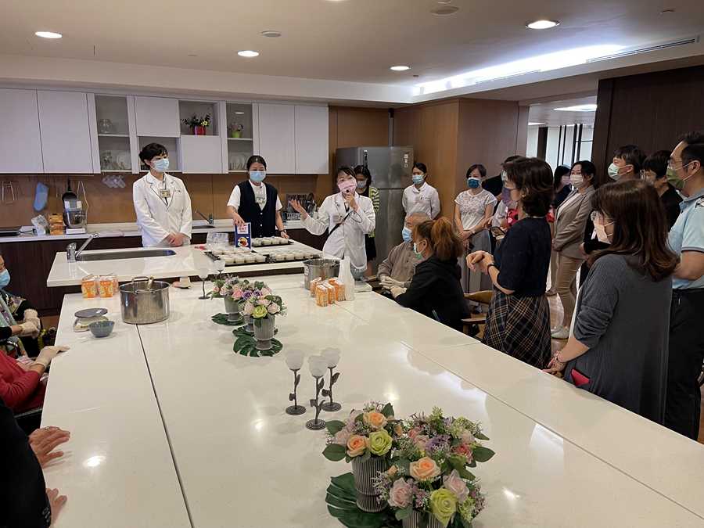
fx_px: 529
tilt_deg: -11.0
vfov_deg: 53.1
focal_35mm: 26
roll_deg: -0.1
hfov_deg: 67.3
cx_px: 352
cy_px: 264
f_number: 1.6
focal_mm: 5.1
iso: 125
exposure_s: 1/60
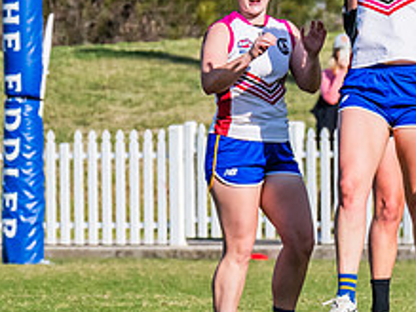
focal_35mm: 1269
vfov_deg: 1.2
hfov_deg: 1.6
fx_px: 15242
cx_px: 493
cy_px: 121
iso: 800
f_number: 11
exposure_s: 1/1600
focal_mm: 310
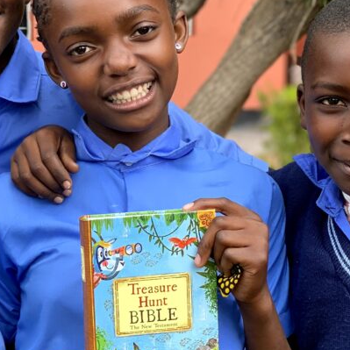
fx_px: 1350
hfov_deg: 14.7
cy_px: 165
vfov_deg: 14.8
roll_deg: +0.9
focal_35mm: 118
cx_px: 62
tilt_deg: -5.0
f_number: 2
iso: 20
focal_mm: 6
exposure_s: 1/128
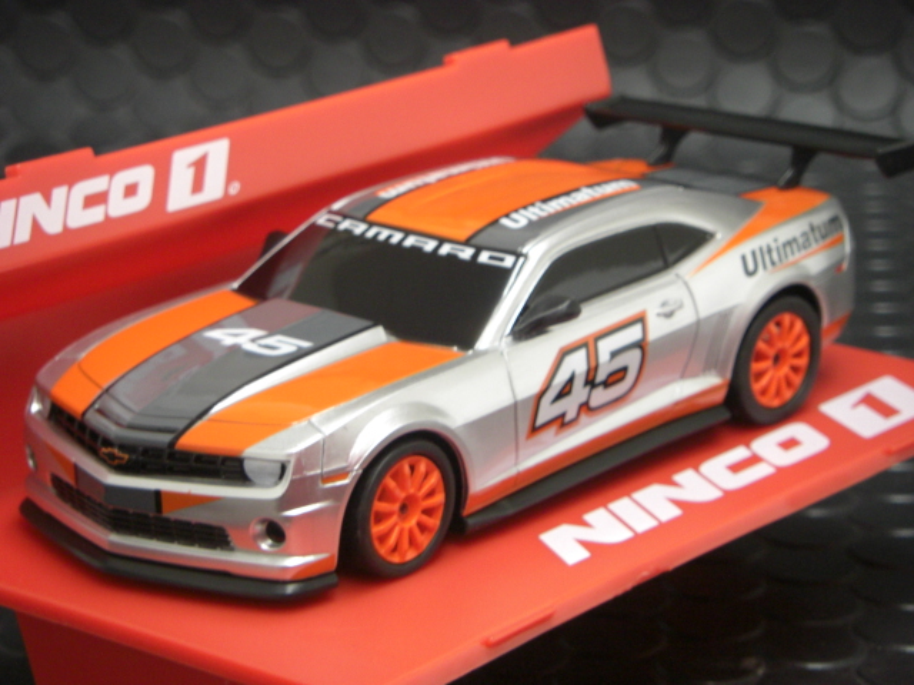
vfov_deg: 12.0
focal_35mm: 124
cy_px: 342
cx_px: 457
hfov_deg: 15.9
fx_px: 3274
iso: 200
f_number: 4.3
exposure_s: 1/15
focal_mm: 20.5
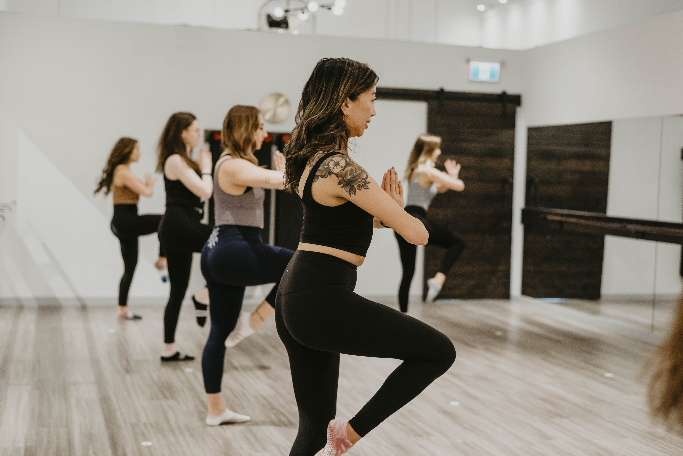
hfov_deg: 39.6
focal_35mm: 50
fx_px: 949
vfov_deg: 27.0
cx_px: 342
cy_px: 228
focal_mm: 50
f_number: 2.8
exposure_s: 1/200
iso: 400
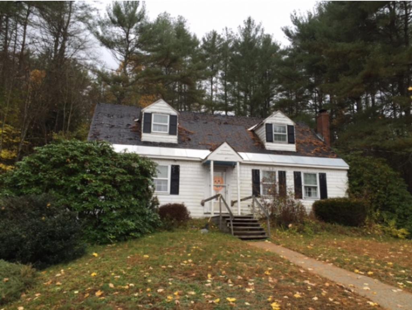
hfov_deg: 61.6
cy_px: 155
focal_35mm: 29
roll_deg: -0.6
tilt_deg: +16.5
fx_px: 345
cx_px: 206
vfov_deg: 48.3
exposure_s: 1/168
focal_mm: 4.15
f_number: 2.2
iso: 32
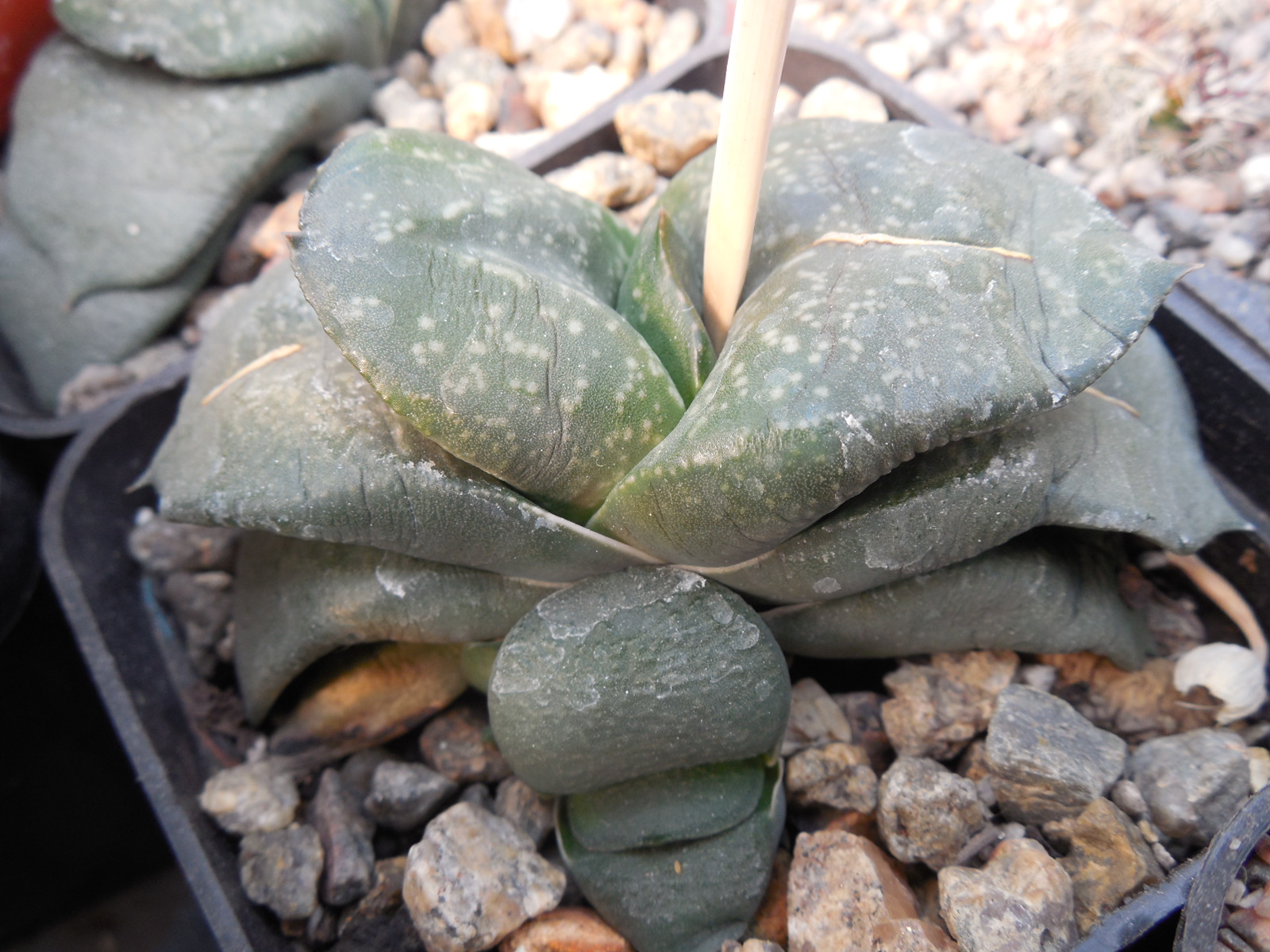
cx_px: 635
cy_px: 476
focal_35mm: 31
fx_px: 1137
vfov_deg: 45.4
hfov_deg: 58.4
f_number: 3.6
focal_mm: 5.6
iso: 125
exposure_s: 1/50
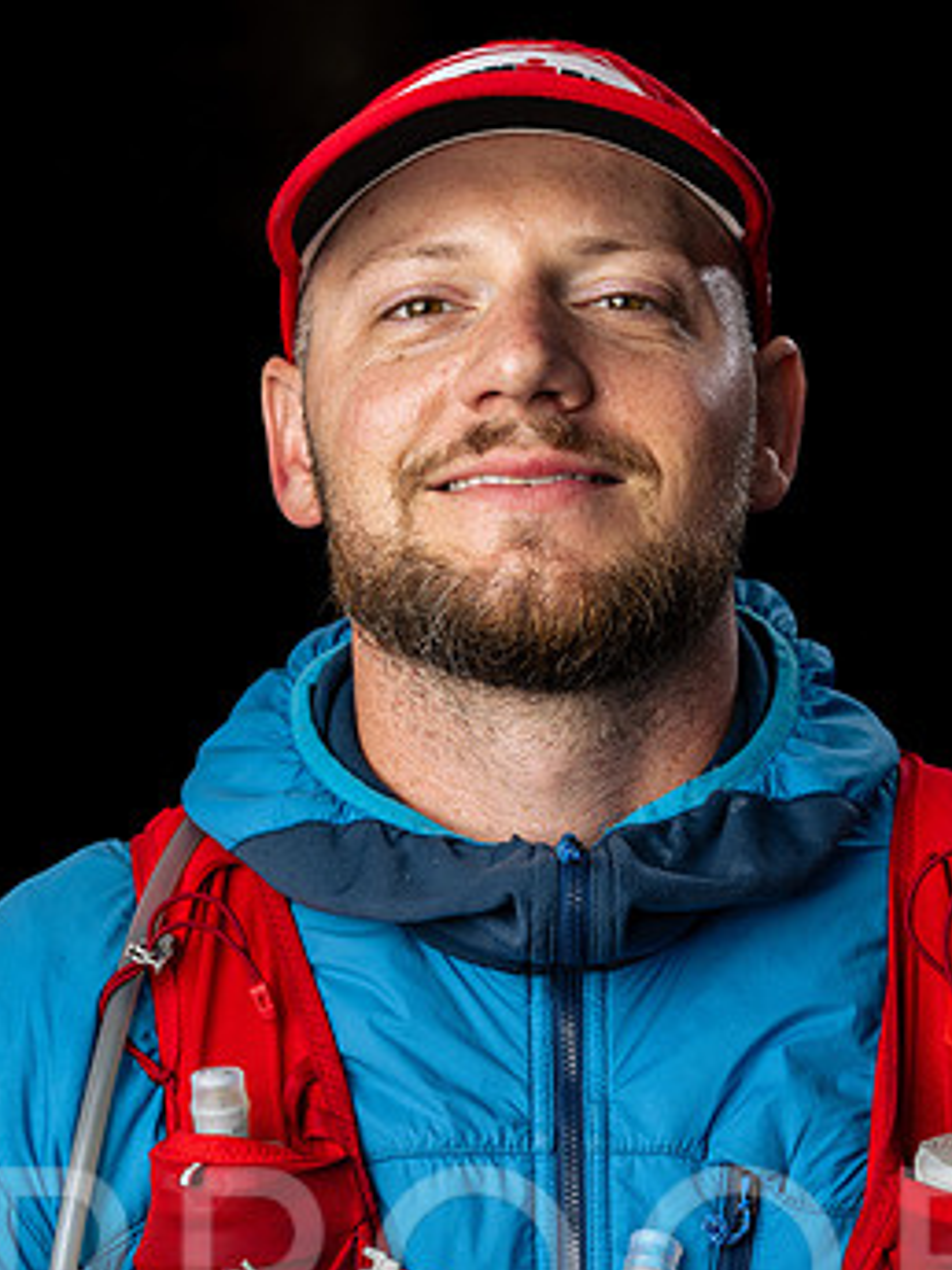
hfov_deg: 16.8
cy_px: 724
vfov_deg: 22.2
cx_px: 506
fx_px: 3227
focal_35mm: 88
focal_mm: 70
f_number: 5.6
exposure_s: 1/200
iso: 100
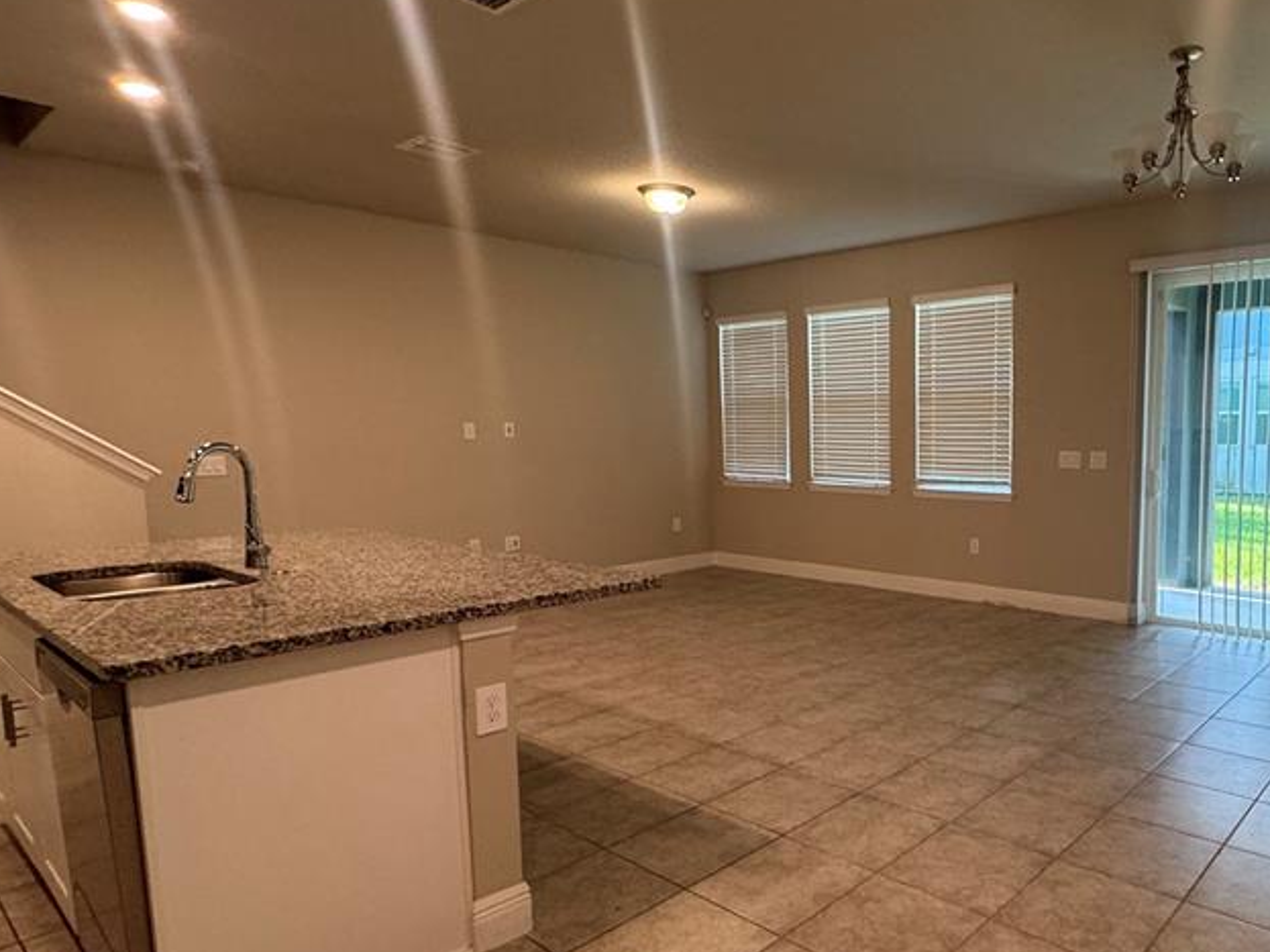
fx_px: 844
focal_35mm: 23
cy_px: 526
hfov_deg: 70.2
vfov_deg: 58.7
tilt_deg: -7.5
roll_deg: +0.0
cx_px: 913
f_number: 2.2
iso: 250
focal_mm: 2.22
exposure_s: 1/120
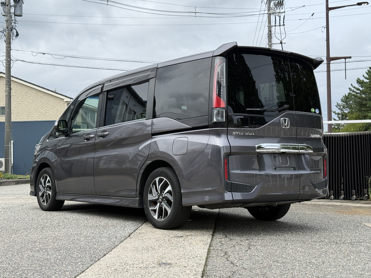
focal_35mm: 48
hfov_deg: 39.7
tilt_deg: +2.1
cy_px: 139
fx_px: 514
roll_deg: +0.9
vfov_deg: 30.3
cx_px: 186
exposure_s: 1/3534
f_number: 1.78
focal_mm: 6.76
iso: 80
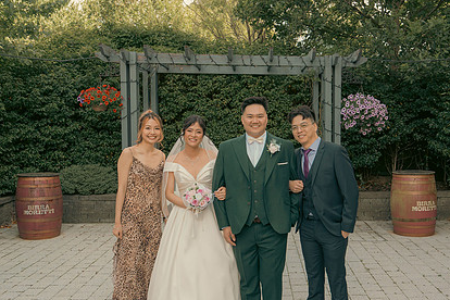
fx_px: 525
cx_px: 248
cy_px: 156
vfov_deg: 31.9
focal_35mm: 42
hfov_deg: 46.3
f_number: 5.6
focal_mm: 30
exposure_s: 1/160
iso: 250
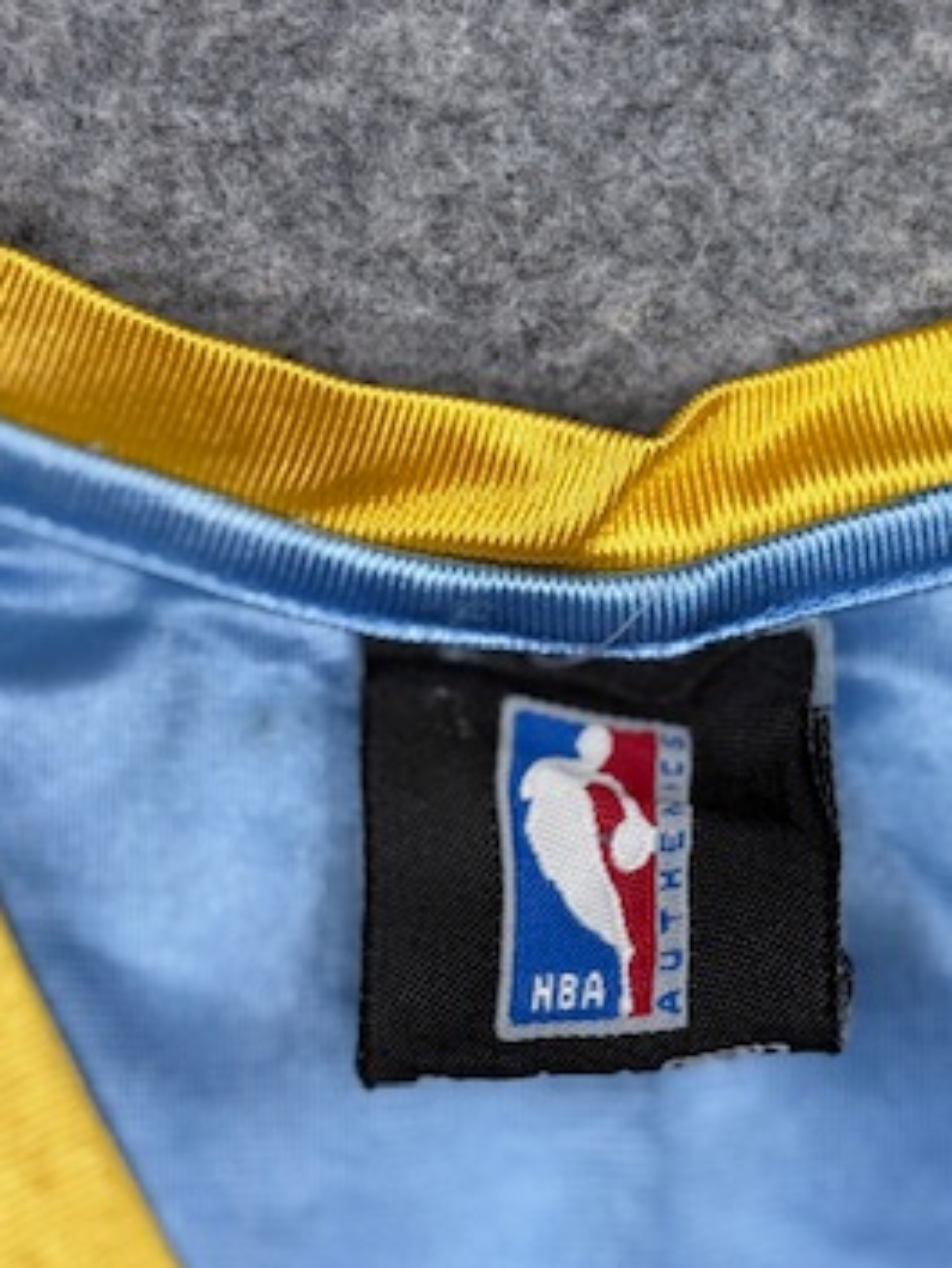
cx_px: 560
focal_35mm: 87
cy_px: 643
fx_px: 3188
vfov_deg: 22.5
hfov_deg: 17.0
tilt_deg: -61.4
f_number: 1.78
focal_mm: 6.76
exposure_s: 1/215
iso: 80
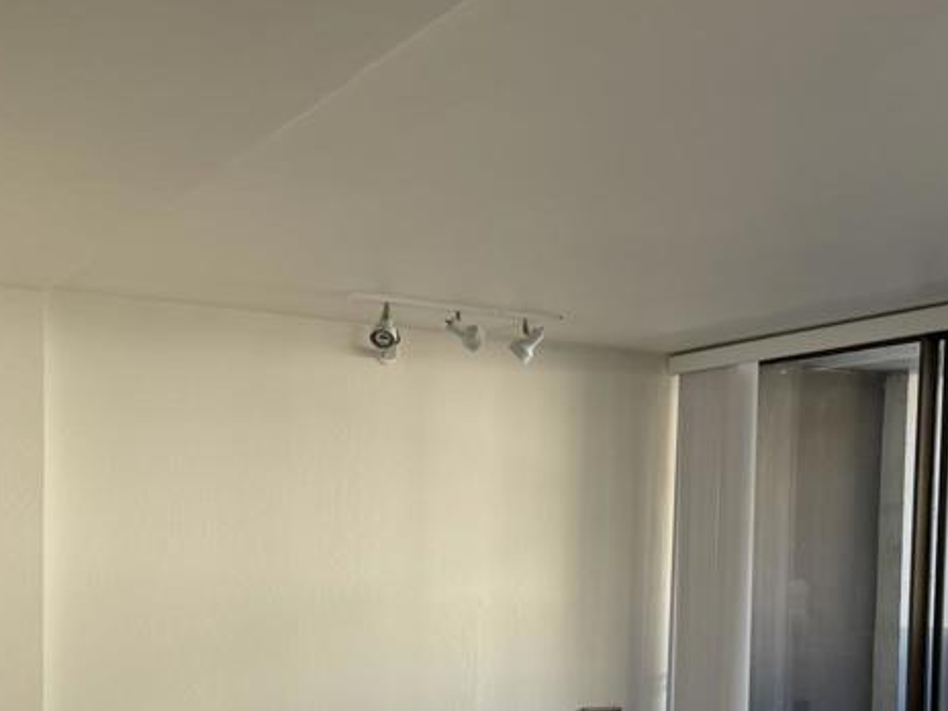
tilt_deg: -2.3
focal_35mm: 53
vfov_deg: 26.8
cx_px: 576
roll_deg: -1.0
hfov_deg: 36.0
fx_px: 1451
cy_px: 603
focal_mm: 6.76
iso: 125
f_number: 1.78
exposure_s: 1/236
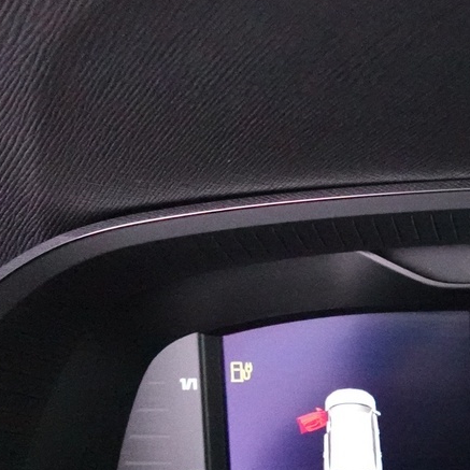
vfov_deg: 26.6
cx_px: 649
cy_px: 401
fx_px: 968
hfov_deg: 23.4
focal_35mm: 63
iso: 6400
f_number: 2
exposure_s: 1/60
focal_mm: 7.6
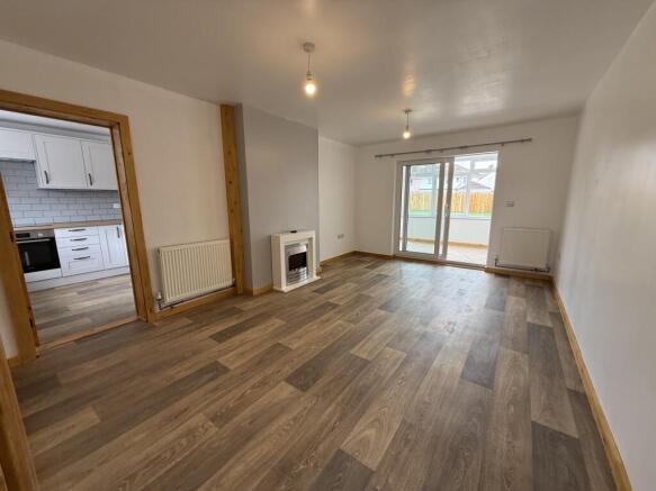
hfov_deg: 102.1
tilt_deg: -9.9
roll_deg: -0.5
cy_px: 246
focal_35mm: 14
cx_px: 328
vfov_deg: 85.7
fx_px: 265
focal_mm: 2.22
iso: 100
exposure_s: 1/99
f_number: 2.2
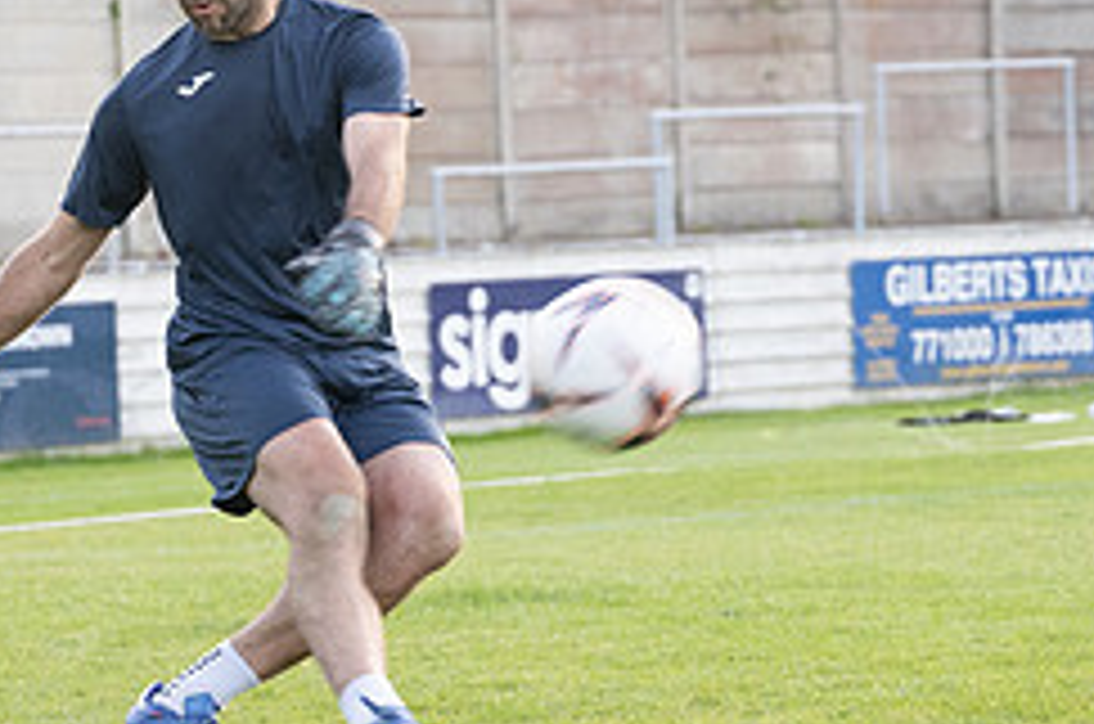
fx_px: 7613
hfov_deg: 8.2
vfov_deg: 5.5
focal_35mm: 251
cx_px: 131
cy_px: 319
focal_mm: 70
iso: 1000
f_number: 3.2
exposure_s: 1/400
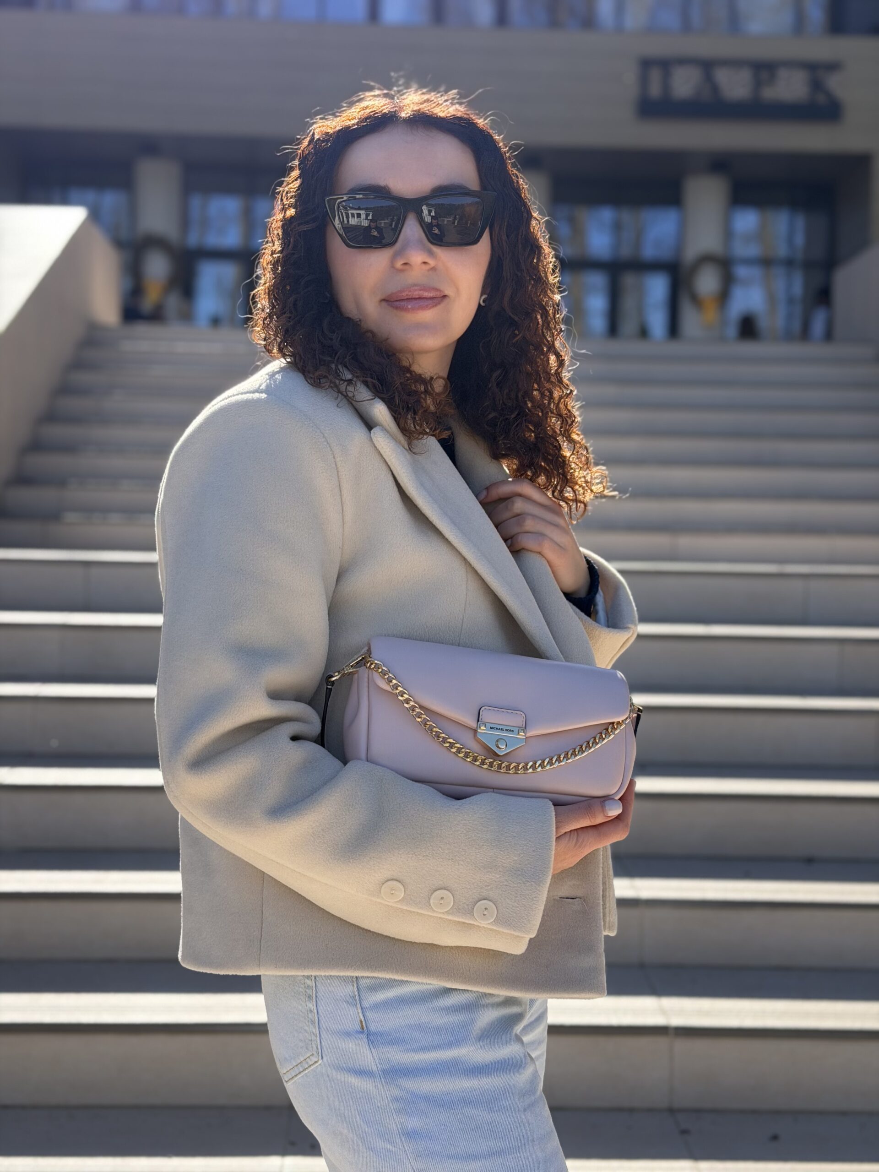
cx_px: 440
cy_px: 586
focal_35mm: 48
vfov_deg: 39.7
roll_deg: -1.5
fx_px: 1625
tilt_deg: -0.3
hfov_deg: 30.3
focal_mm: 6.76
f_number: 1.78
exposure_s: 1/2494
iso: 80
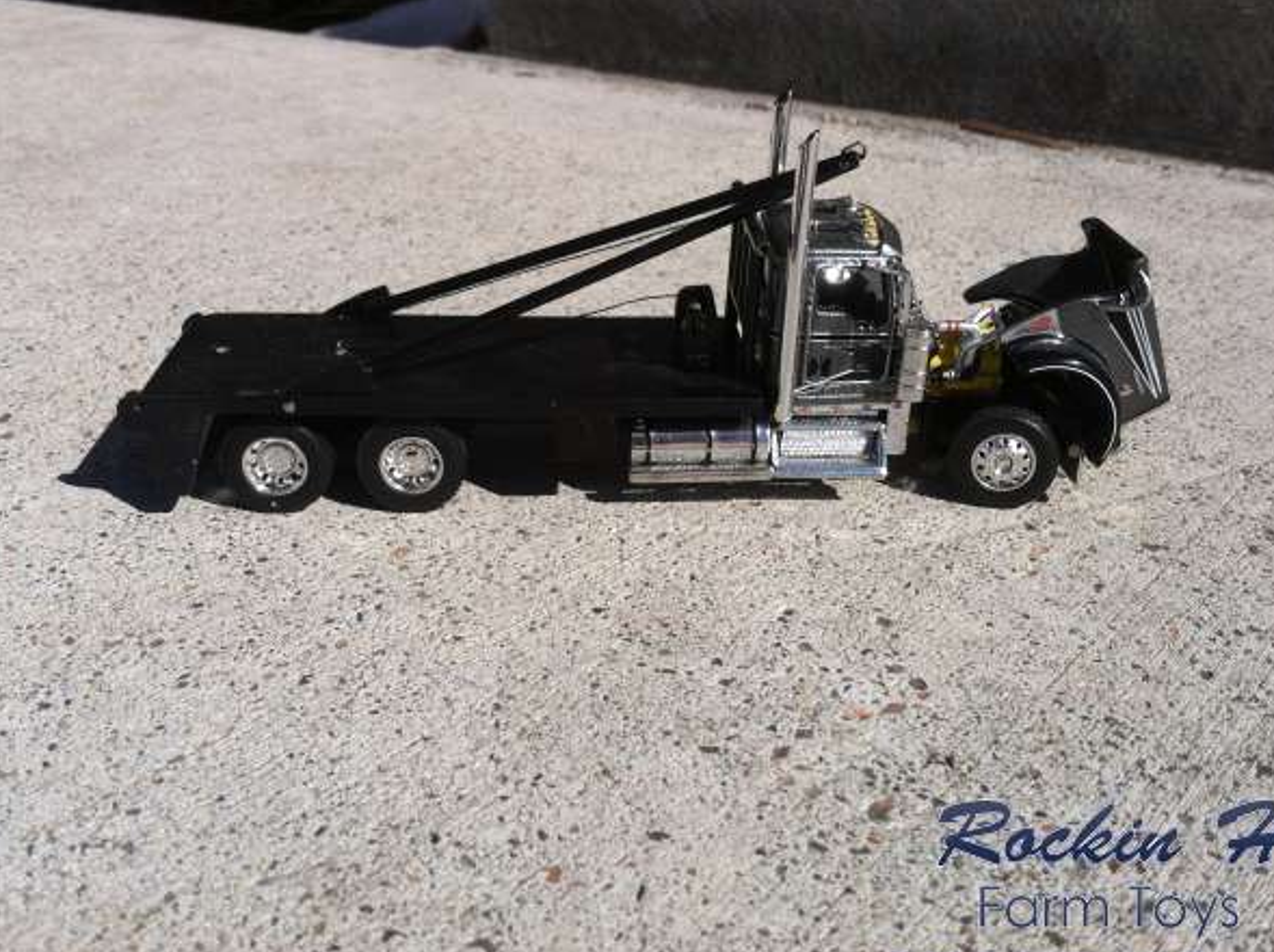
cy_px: 474
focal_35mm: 38
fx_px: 1397
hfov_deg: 49.0
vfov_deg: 37.6
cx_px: 649
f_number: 2.8
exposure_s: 1/3000
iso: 80
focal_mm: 3.85
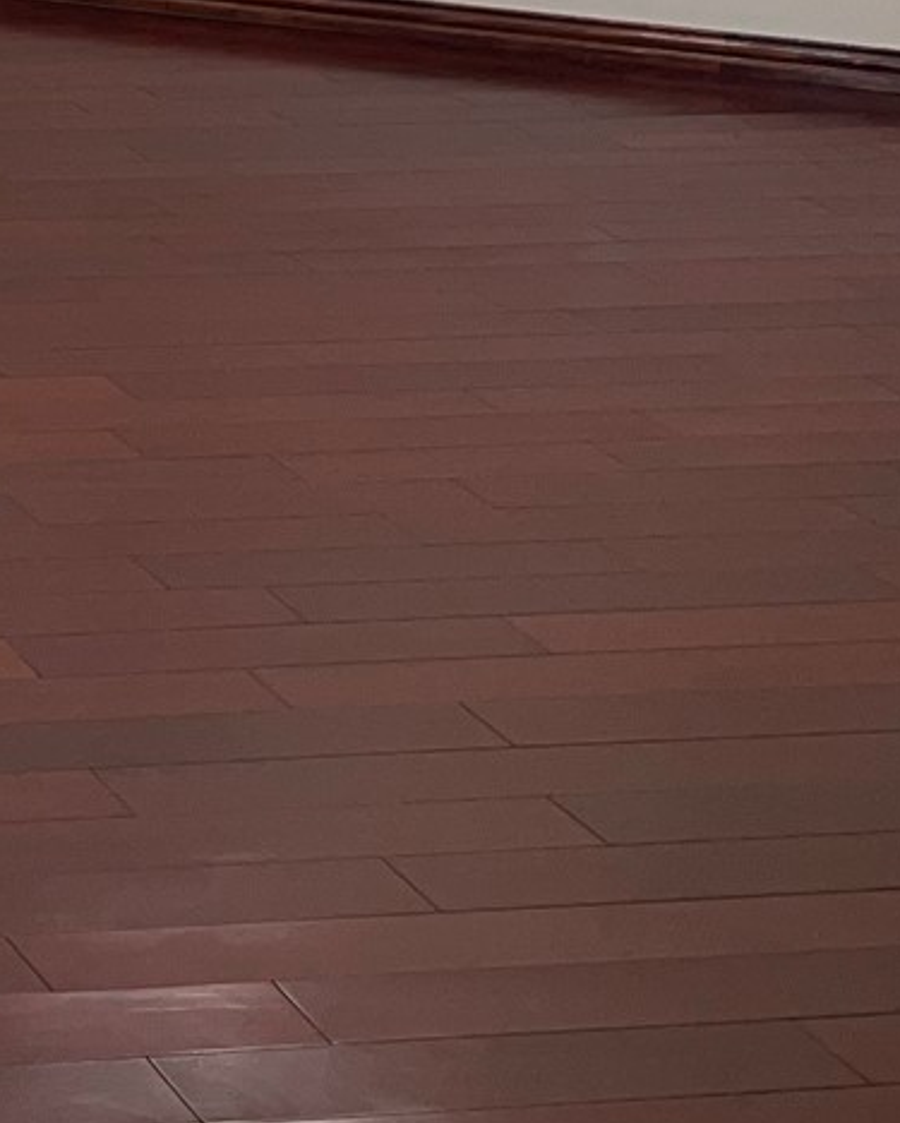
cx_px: -967
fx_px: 3692
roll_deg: +0.5
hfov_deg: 12.1
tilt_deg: -4.4
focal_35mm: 111
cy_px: -485
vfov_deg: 16.1
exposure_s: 1/30
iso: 40
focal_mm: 5.7
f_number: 1.5
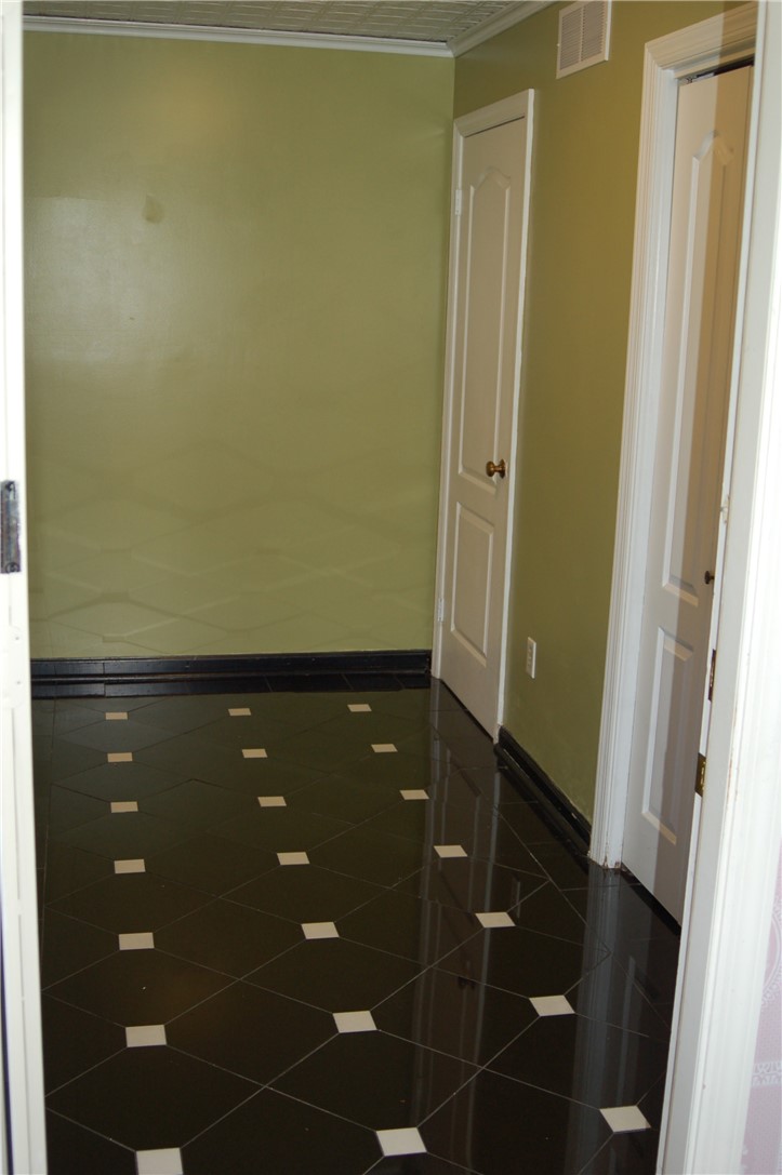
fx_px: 1371
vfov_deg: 46.4
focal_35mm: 42
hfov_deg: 31.8
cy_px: 588
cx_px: 391
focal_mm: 28
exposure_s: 1/60
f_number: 3.3
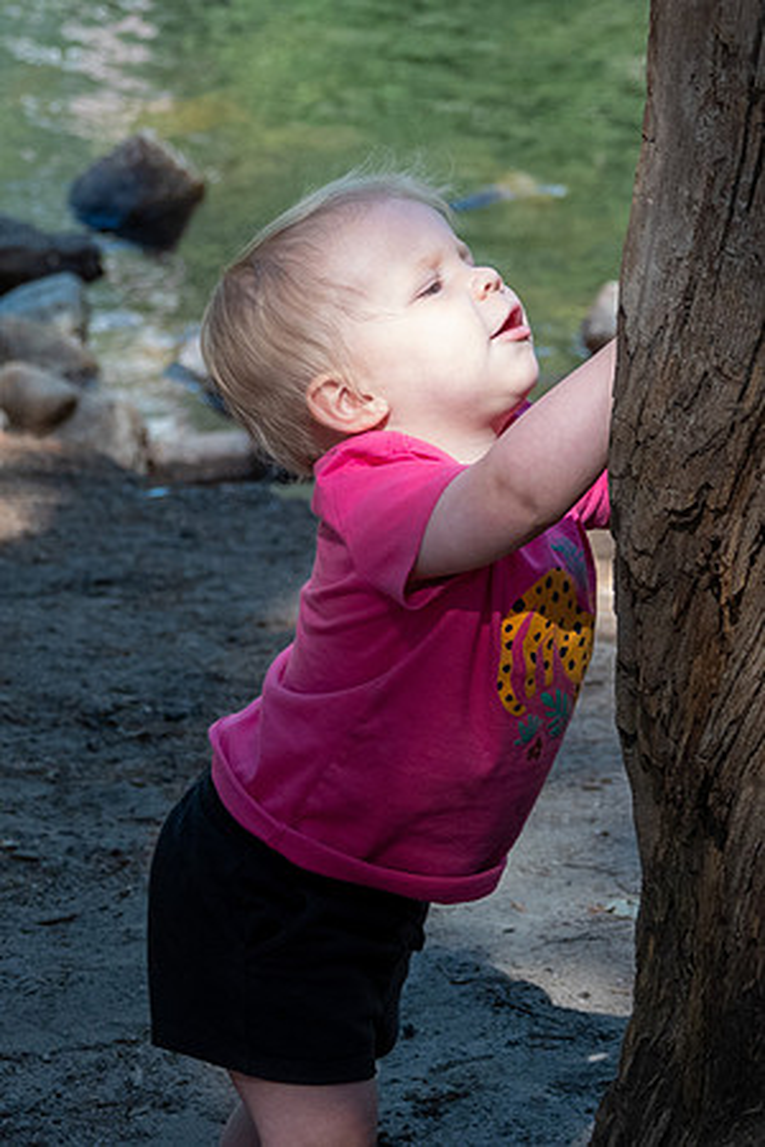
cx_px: 428
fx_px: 5549
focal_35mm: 174
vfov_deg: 11.8
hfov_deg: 7.9
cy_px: 525
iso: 500
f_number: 4
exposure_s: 1/500
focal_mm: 39.42
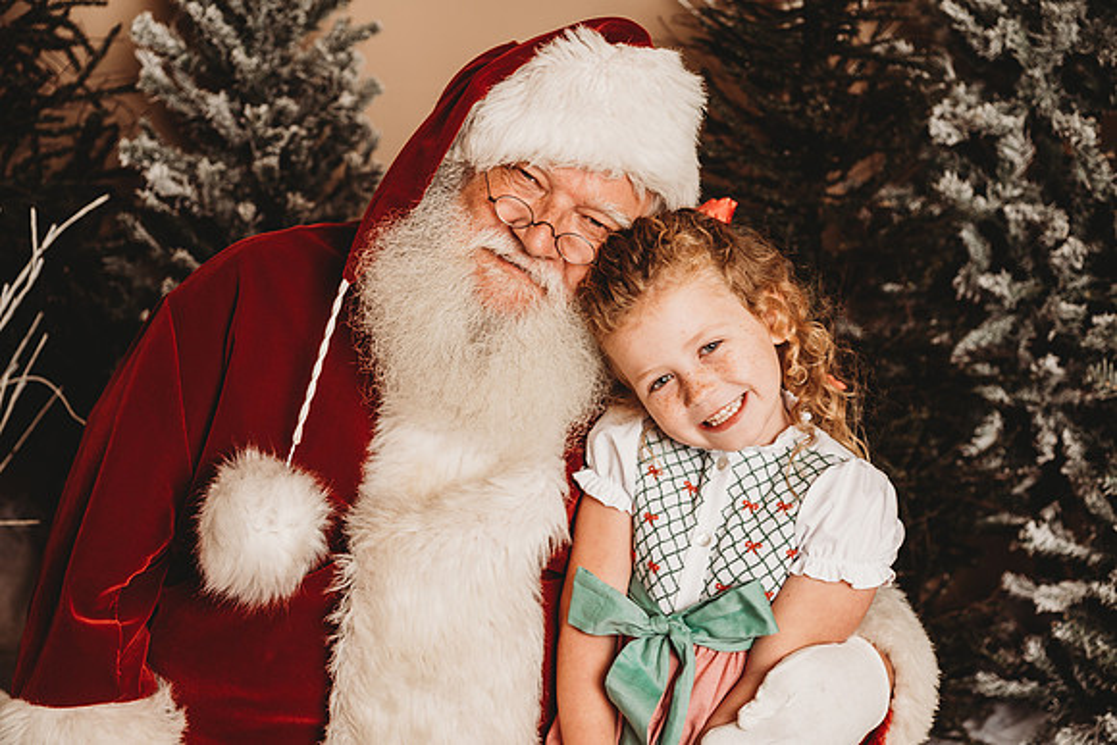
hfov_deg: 36.2
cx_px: 558
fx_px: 1707
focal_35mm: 55
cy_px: 372
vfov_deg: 24.6
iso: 100
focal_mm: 55
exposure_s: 1/160
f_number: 4
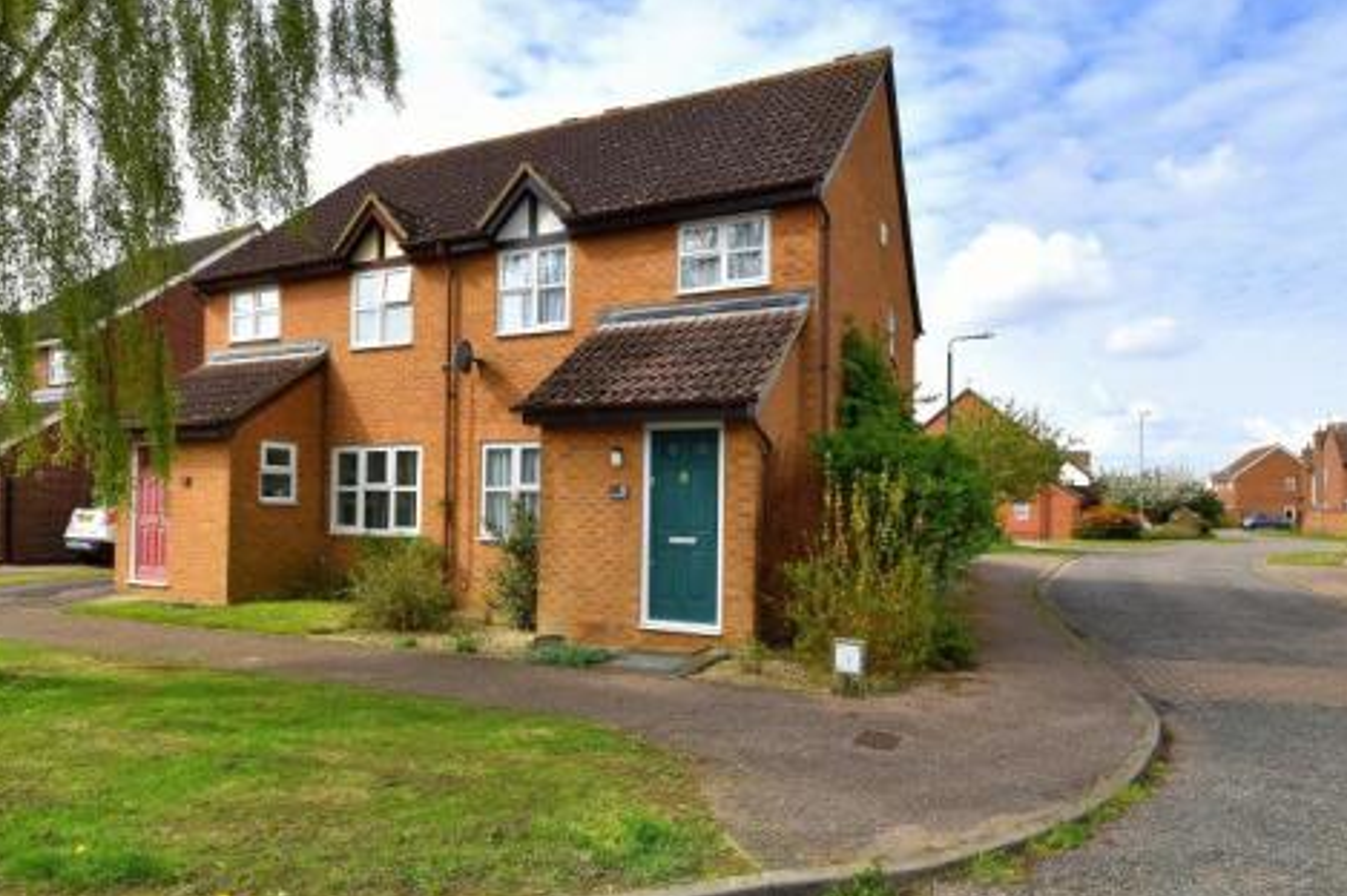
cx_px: 646
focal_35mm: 21
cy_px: 484
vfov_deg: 59.3
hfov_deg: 81.2
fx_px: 785
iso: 100
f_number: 9
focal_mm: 10
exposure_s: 1/200
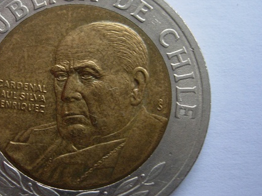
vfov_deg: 25.2
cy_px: 104
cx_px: 76
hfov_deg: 32.8
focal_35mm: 58
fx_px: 439
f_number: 2.8
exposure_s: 1/32
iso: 168
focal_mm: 7.8
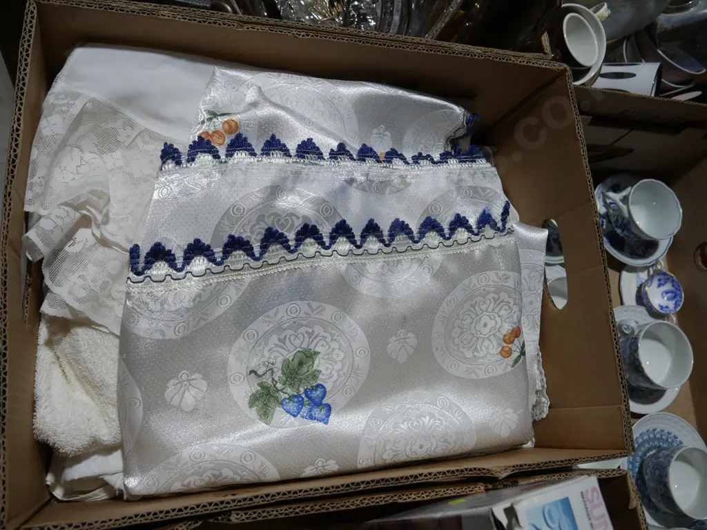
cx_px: 354
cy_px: 265
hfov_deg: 60.0
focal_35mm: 30
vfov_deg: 46.8
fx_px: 613
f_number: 4.5
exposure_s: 1/160
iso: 200
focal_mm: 15
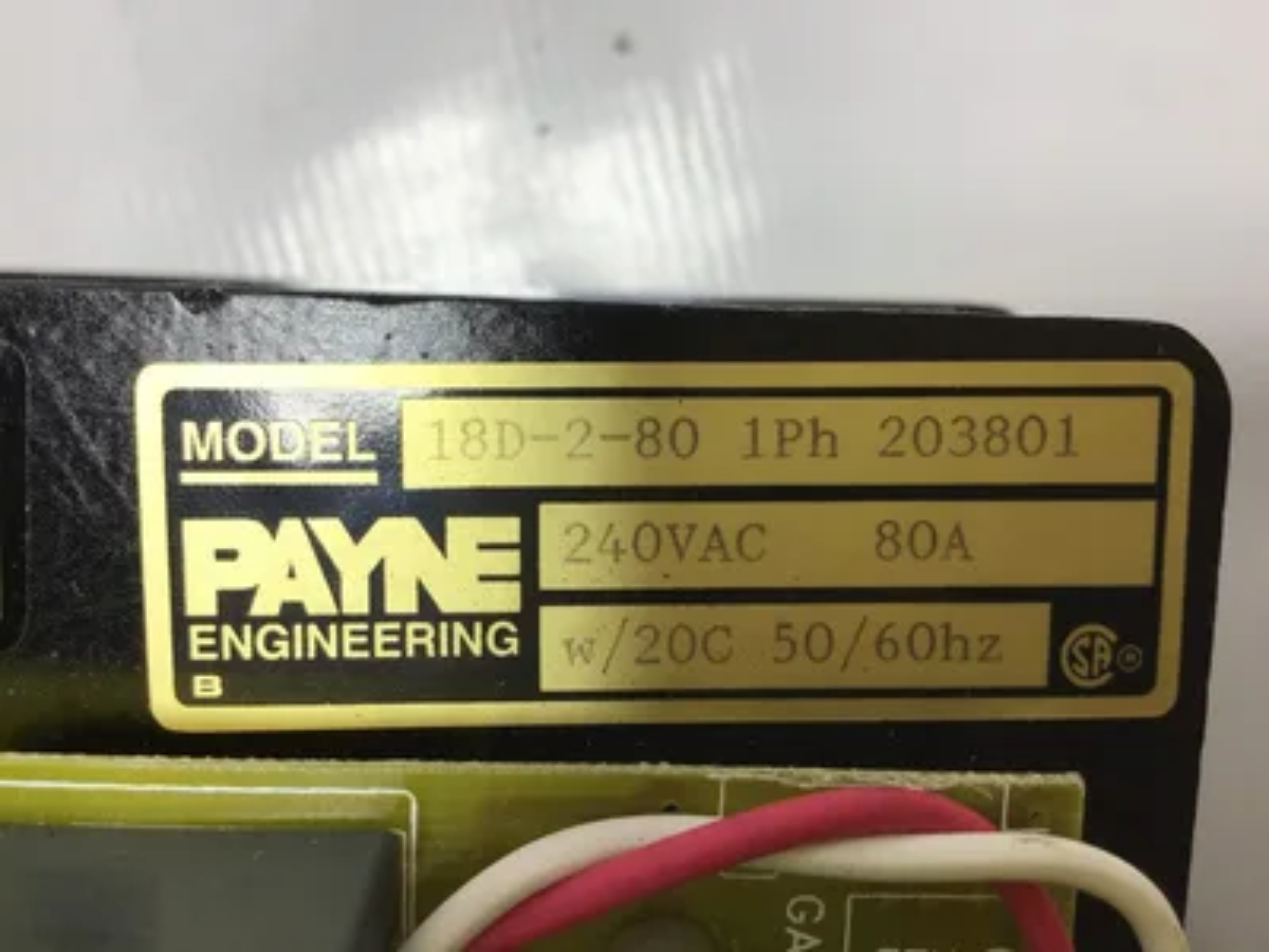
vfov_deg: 45.4
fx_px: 1136
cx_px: 634
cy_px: 476
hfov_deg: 58.4
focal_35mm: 31
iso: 25
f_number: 2.4
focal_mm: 3.3
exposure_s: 1/120
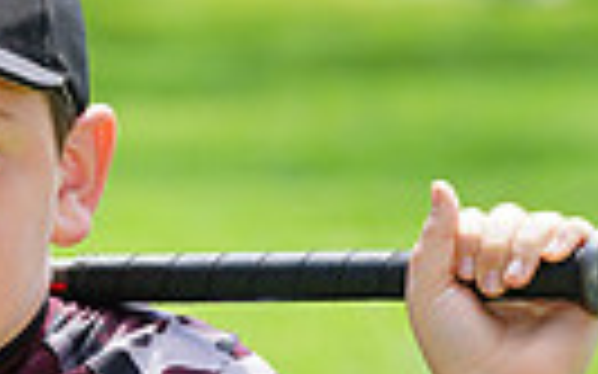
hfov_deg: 2.4
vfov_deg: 1.5
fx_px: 14482
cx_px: -202
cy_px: 577
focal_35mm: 889
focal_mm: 200
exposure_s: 1/160
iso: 200
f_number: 8
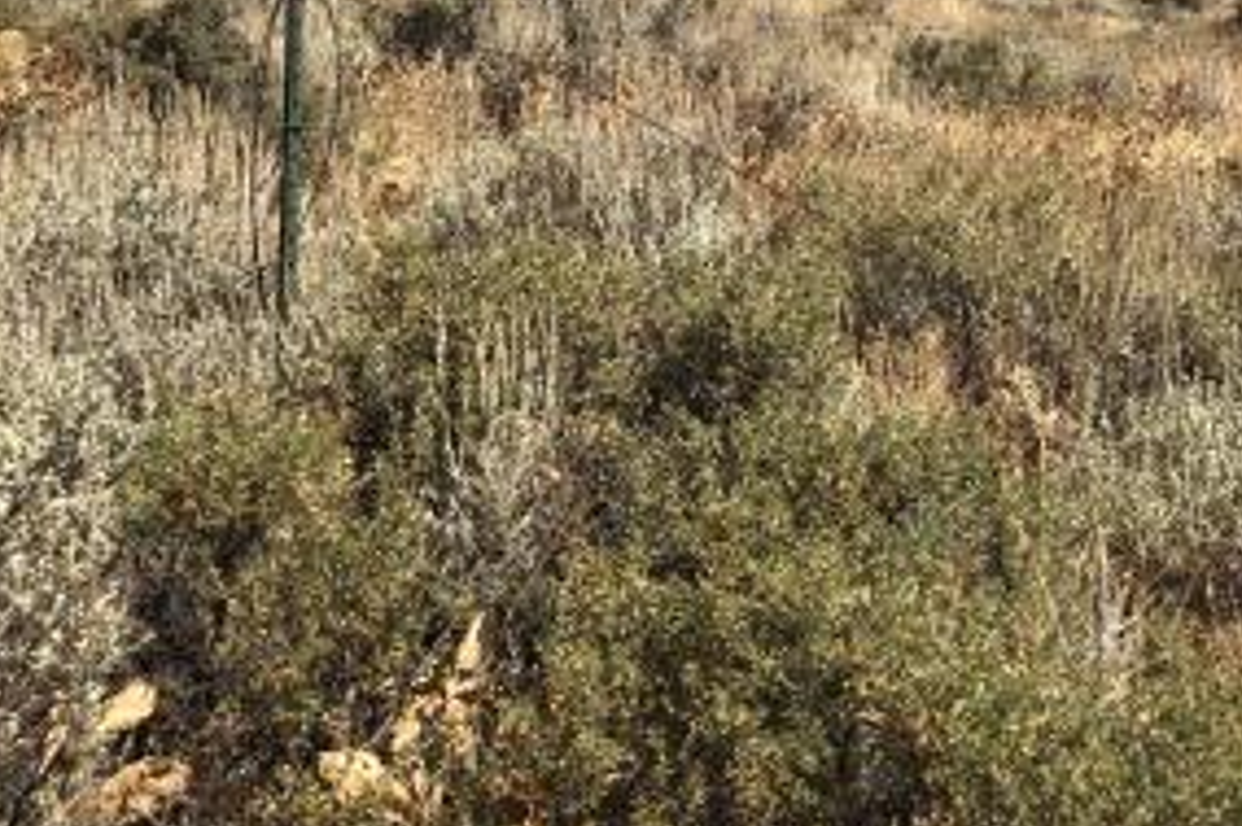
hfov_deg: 29.6
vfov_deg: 18.8
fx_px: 2345
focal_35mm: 68
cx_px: 757
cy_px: -197
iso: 20
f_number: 1.8
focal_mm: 3.99
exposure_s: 1/2288
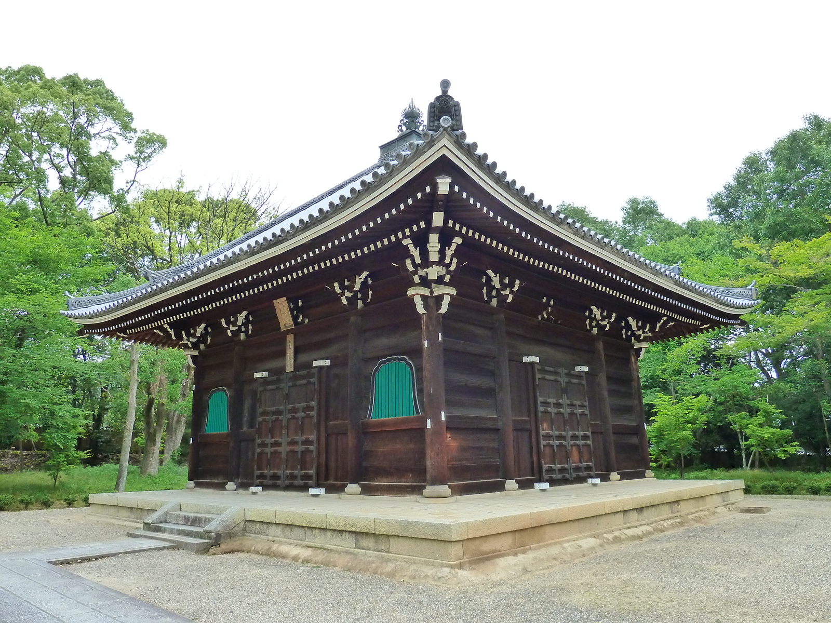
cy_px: 312
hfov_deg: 69.4
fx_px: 600
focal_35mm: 25
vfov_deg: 54.9
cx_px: 416
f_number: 3.5
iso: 200
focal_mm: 4.1
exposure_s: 1/100
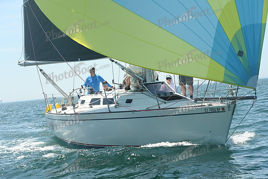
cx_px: 134
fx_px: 707
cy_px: 90
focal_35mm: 95
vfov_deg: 14.4
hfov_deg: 21.5
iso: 320
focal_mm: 95
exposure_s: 1/1000
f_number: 6.3
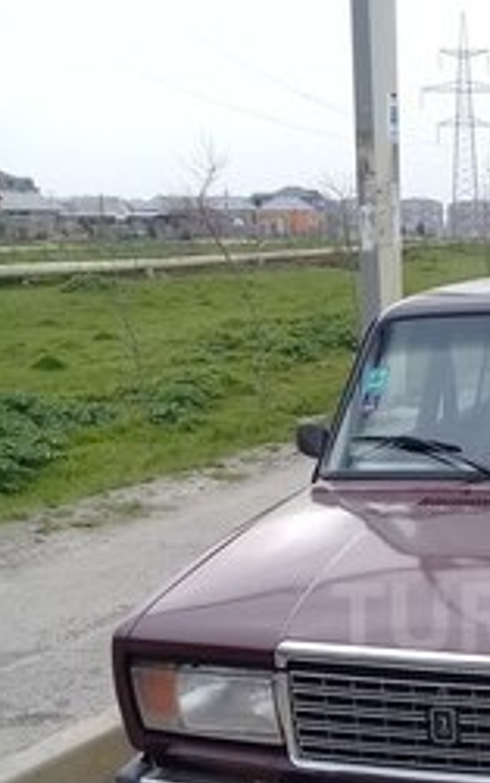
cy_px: 618
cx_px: 571
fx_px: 1388
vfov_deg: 30.8
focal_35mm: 65
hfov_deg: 19.0
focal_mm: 3.3
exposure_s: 1/174
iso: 50
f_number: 2.2
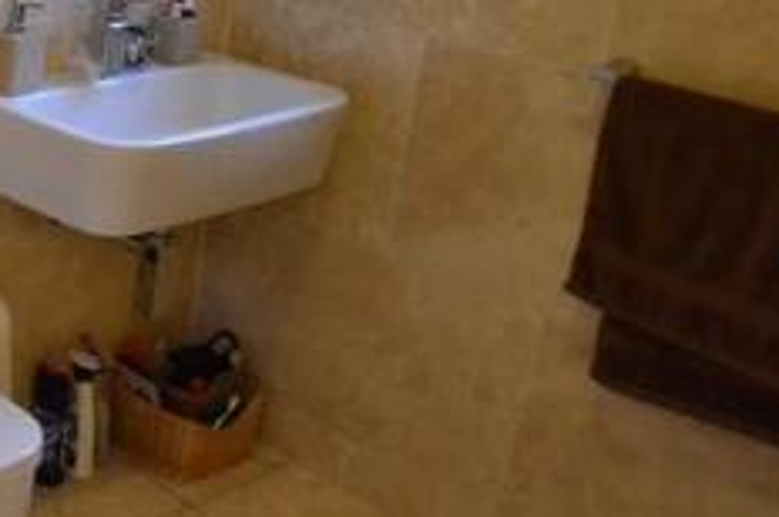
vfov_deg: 26.4
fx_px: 1102
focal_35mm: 51
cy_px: 250
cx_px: -60
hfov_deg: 34.2
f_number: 3.8
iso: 3200
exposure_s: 1/20
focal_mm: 12
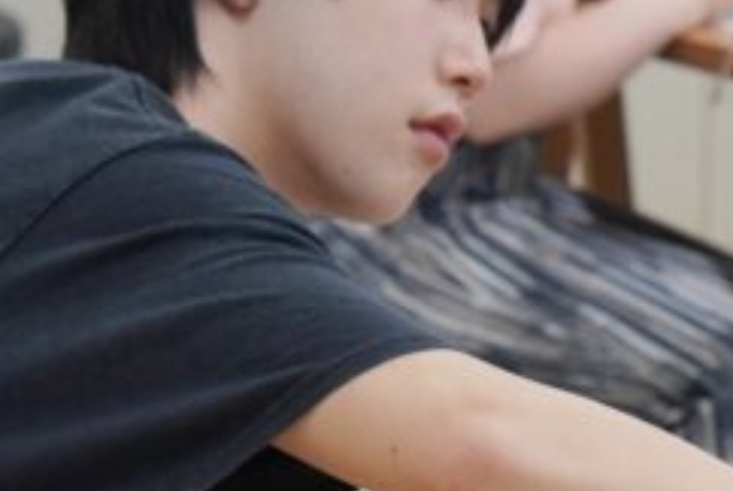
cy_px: 493
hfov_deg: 6.4
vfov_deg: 4.3
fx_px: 6462
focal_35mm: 317
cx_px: 1042
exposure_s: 1/160
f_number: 4
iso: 1000
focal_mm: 50
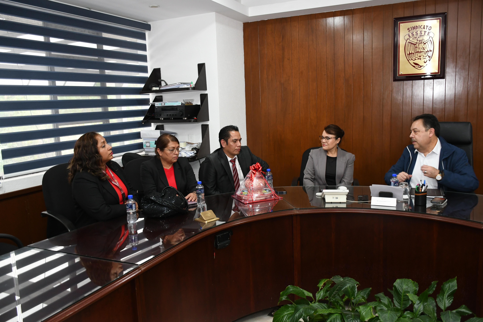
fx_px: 402
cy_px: 161
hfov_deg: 61.9
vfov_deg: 43.6
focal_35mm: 30
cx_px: 242
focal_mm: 20
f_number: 3.5
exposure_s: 1/100
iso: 1250
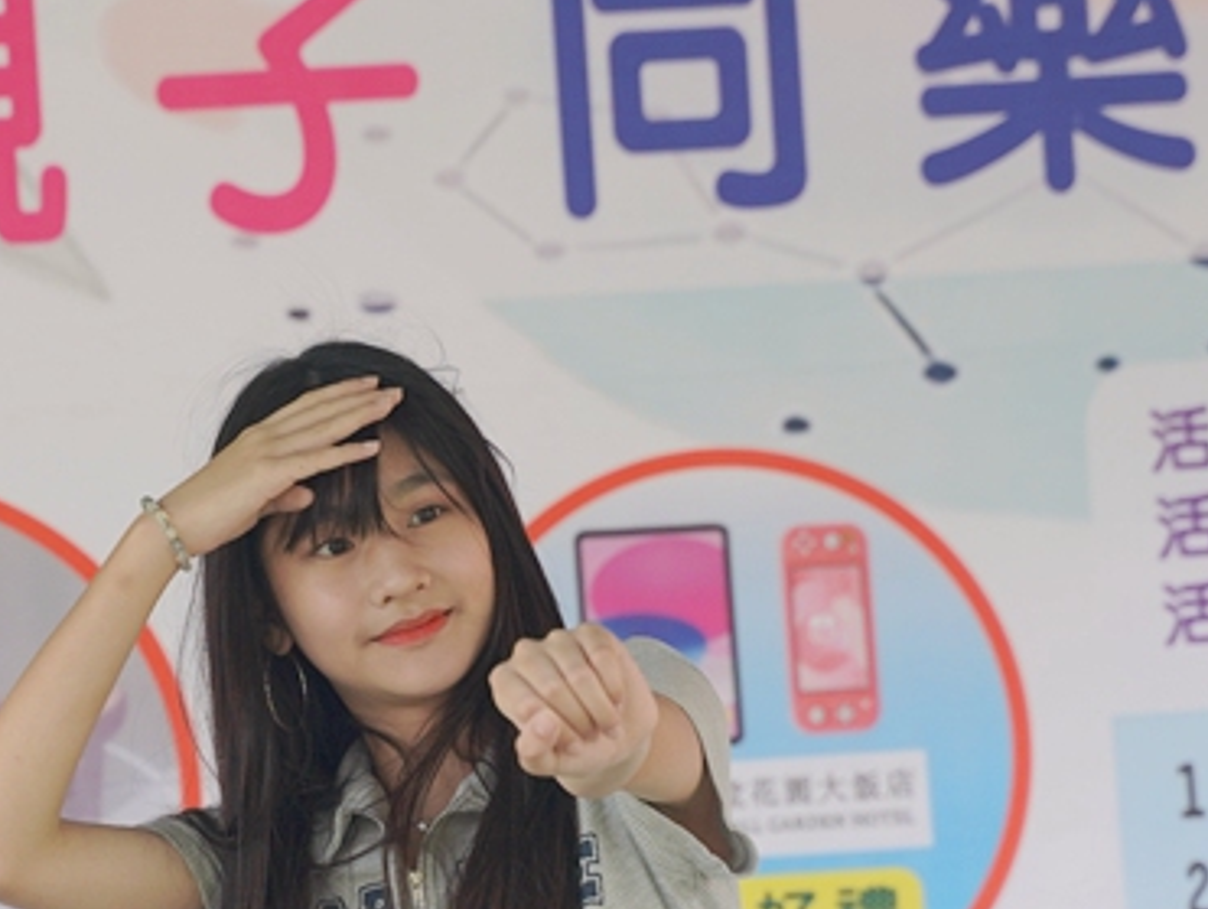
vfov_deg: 6.4
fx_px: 8139
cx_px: -29
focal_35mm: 233
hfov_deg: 8.4
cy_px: 769
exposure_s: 1/160
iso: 320
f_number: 4
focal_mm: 75
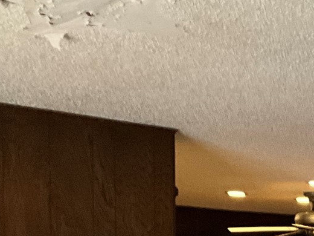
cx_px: 373
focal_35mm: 107
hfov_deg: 17.5
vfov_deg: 12.8
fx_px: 971
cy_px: 396
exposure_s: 1/61
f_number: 1.8
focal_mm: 3
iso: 64
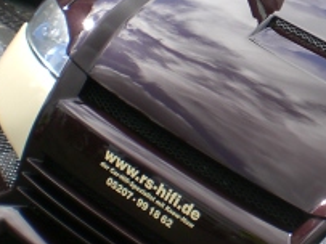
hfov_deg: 15.7
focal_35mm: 120
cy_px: 112
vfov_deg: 12.3
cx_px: 414
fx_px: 1129
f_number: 4.4
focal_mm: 6.3
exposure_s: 1/250
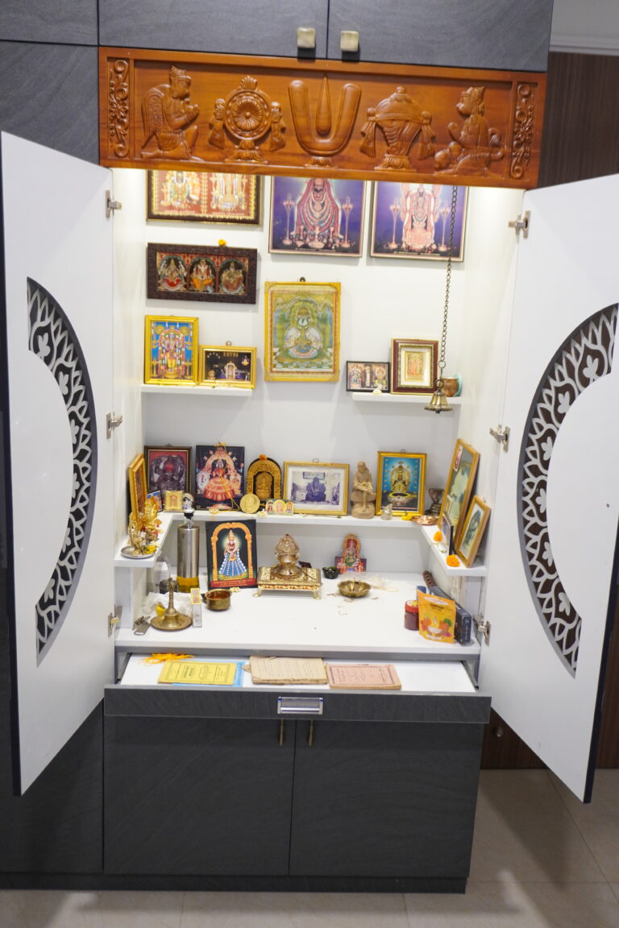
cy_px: 464
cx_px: 310
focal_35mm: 32
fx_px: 812
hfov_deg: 41.7
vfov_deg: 59.5
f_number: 4
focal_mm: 21
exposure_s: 1/50
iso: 1250
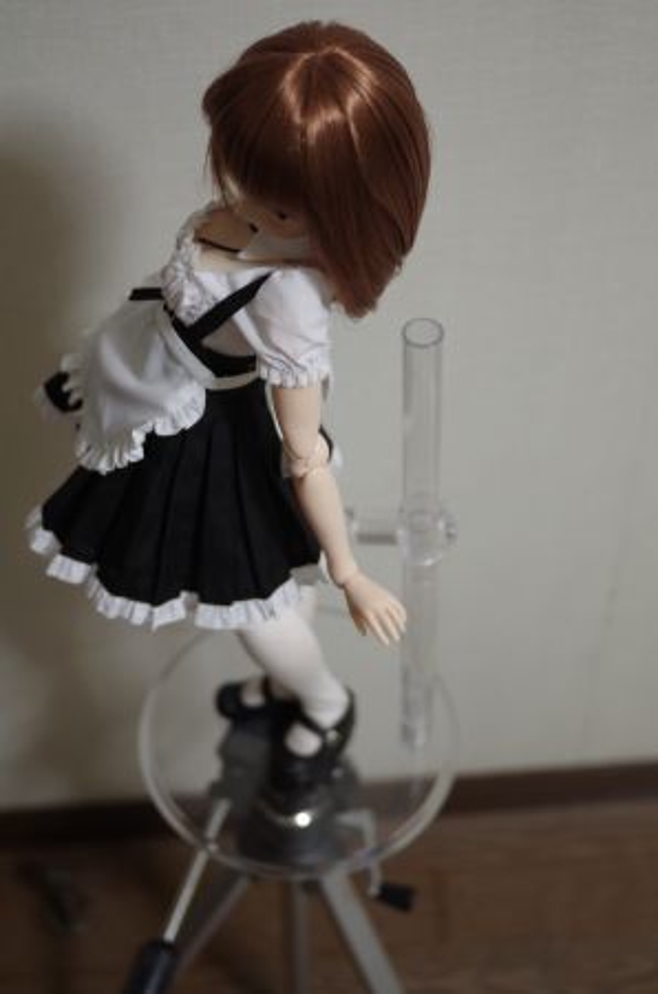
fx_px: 1653
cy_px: 497
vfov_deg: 33.5
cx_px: 329
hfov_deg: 22.5
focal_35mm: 60
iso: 100
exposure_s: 1/10
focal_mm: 40
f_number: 2.8
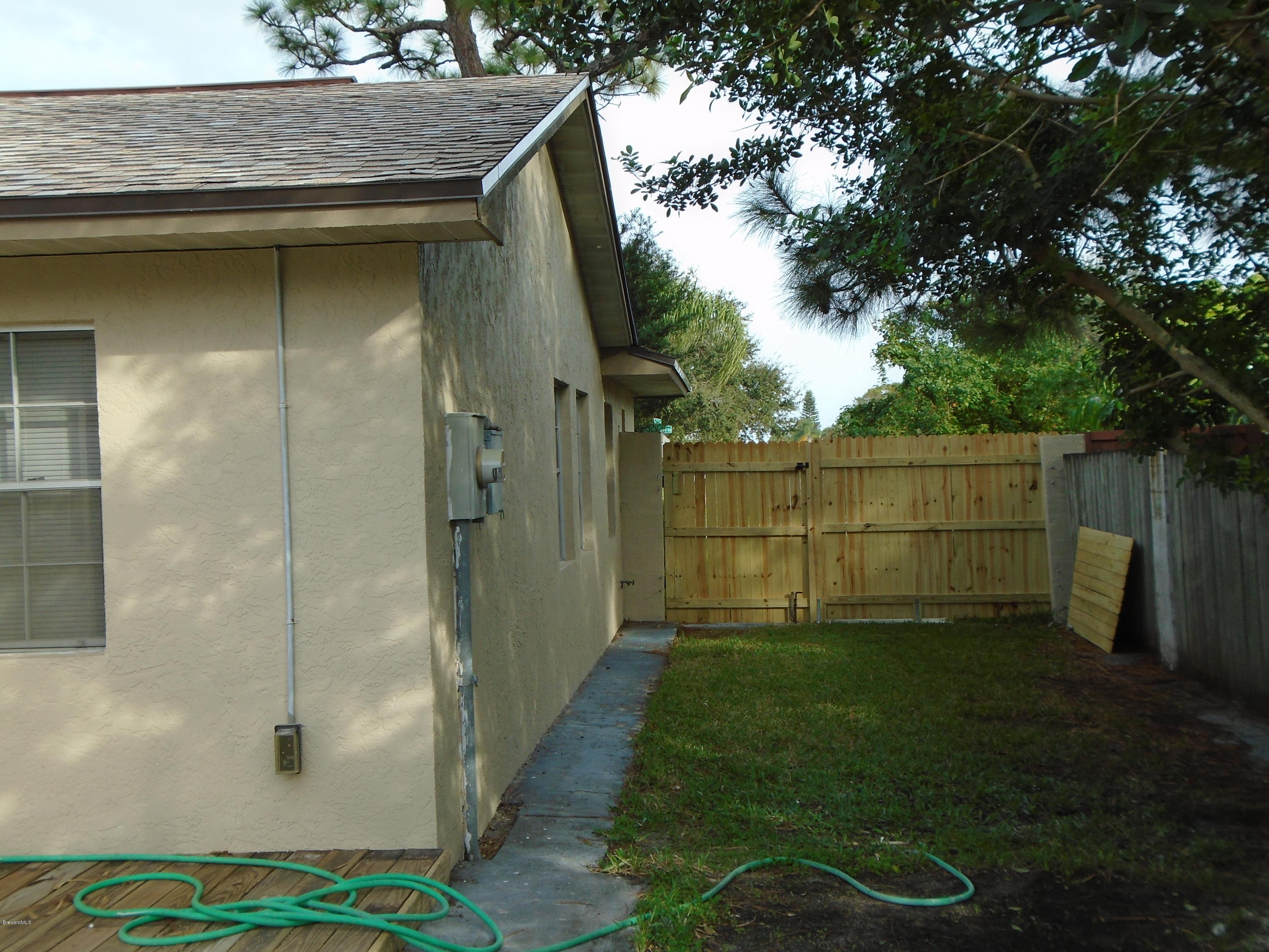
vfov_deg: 34.3
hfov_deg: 44.8
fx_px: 1540
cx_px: 634
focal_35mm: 42
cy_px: 476
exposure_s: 1/250
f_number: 4.1
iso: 100
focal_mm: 7.4
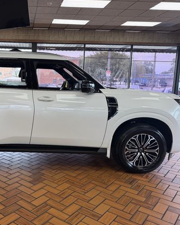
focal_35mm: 33
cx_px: 34
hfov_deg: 42.4
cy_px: 113
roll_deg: -0.3
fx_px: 220
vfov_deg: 54.2
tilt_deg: -8.6
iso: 80
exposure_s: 1/203
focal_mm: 6.76
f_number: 1.78
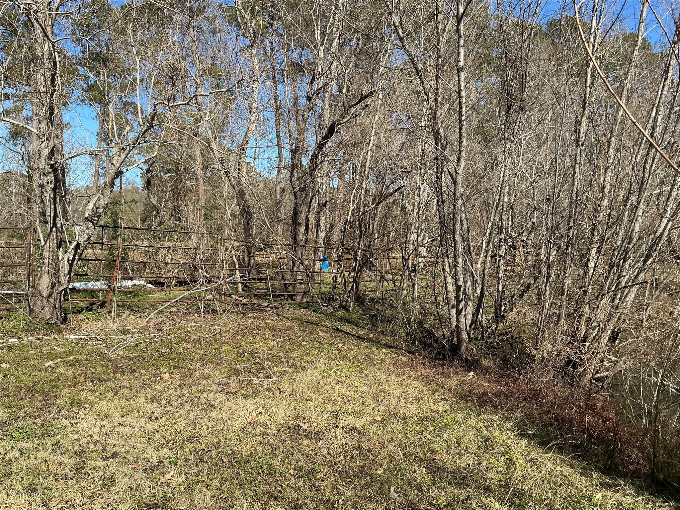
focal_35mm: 29
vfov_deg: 48.2
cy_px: 255
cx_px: 340
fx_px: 570
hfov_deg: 61.7
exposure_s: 1/1342
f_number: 1.8
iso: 25
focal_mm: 3
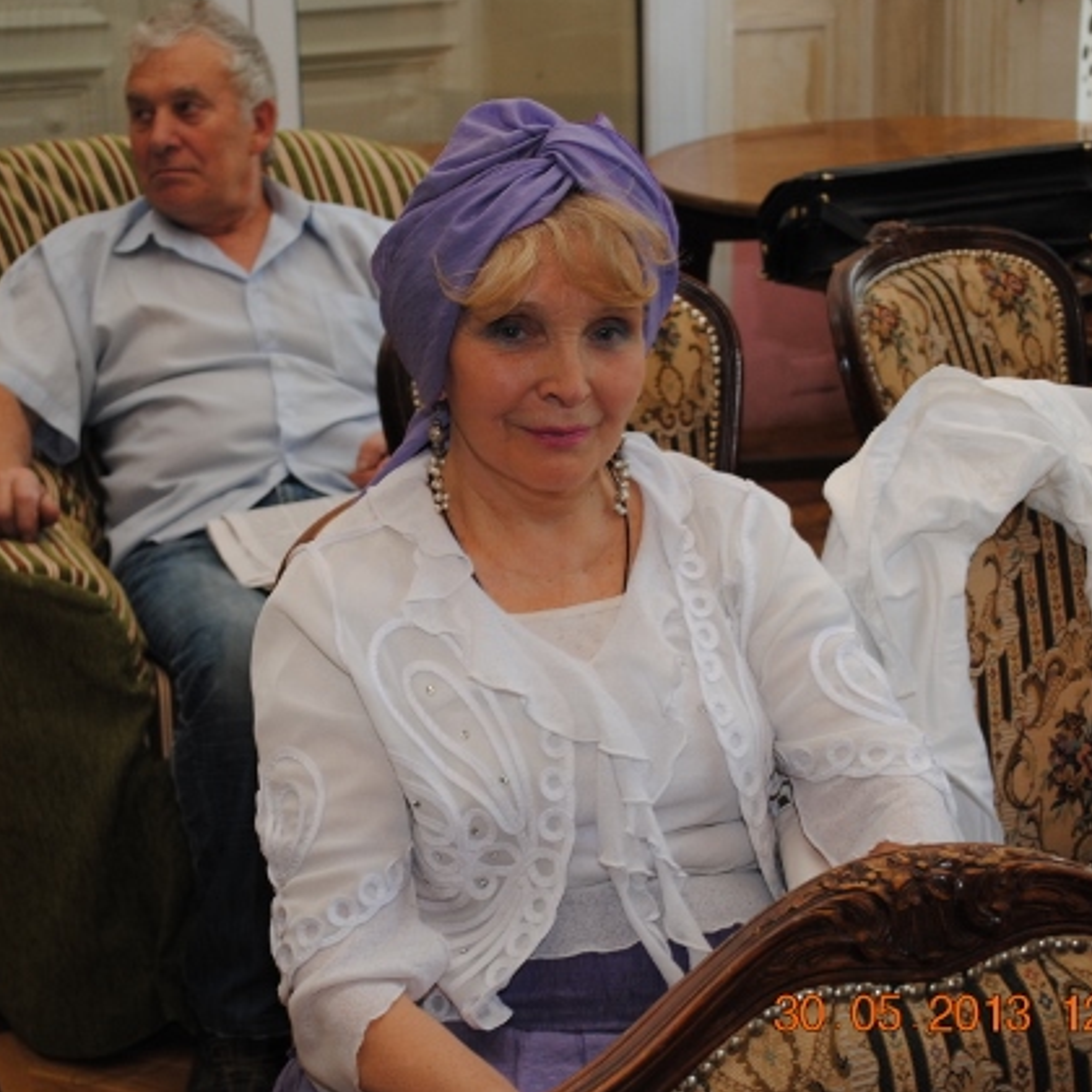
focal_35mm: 70
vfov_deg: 24.7
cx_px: 512
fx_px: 2498
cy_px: 541
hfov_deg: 24.7
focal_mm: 36
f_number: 5
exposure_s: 1/60
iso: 200
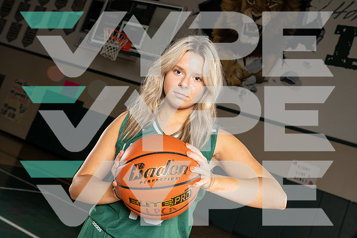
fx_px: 397
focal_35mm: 40
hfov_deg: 48.4
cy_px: 119
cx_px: 178
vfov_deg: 33.4
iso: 320
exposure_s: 1/250
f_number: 7.1
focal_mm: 40
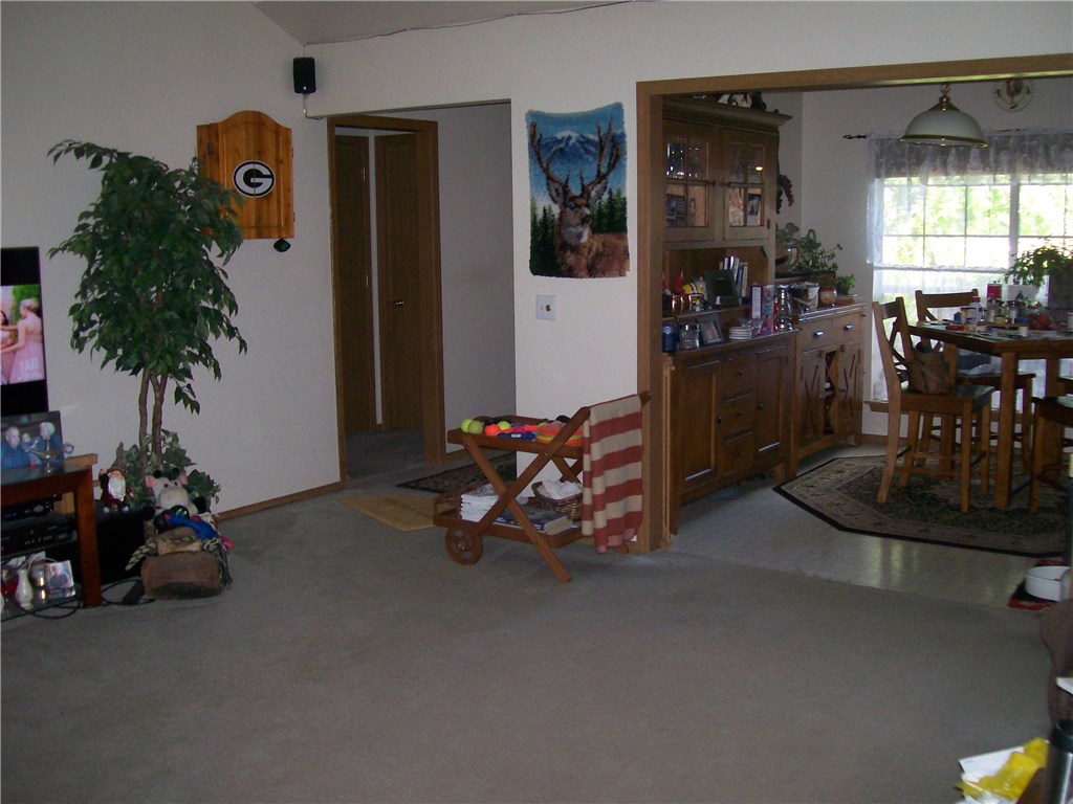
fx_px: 1116
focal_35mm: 36
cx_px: 536
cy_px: 402
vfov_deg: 39.7
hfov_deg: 51.4
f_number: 2.7
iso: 140
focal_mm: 6
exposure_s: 1/64
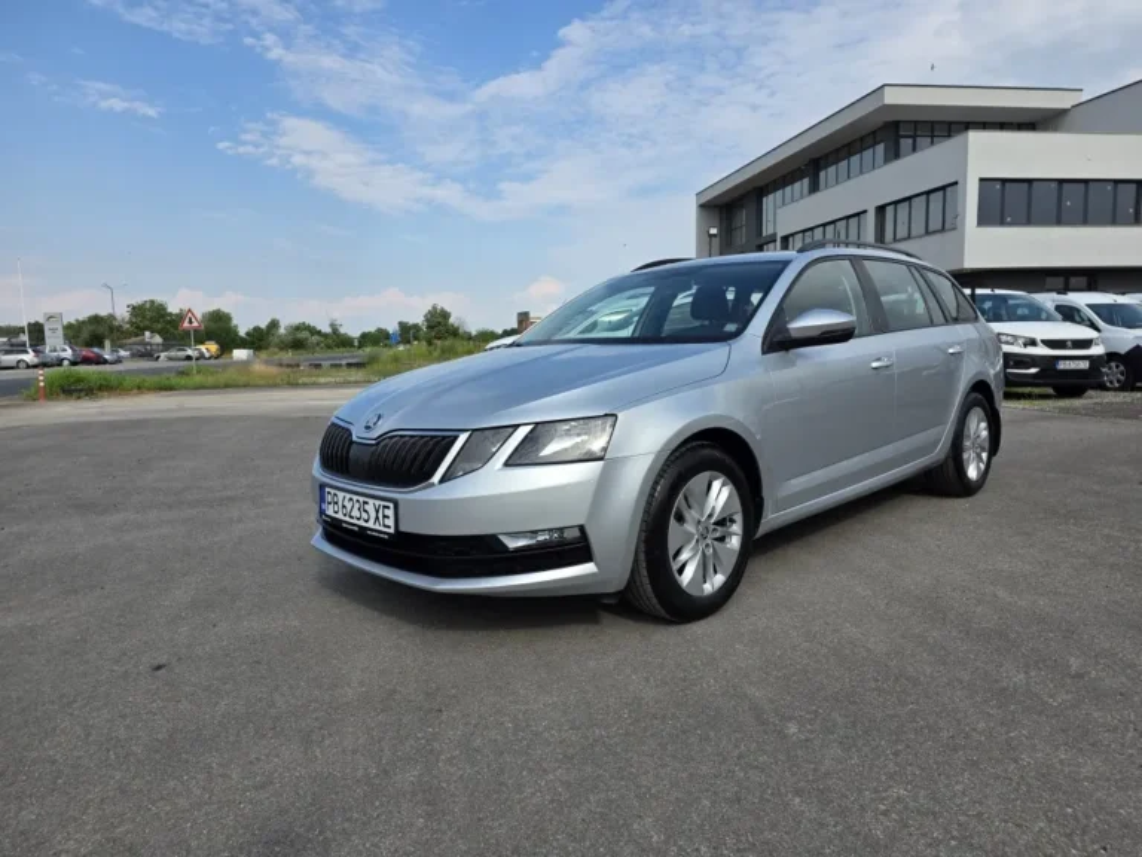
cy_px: 428
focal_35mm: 23
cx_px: 571
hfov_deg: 73.9
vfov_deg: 58.9
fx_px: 759
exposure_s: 1/5447
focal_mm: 6.25
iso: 80
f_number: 1.7
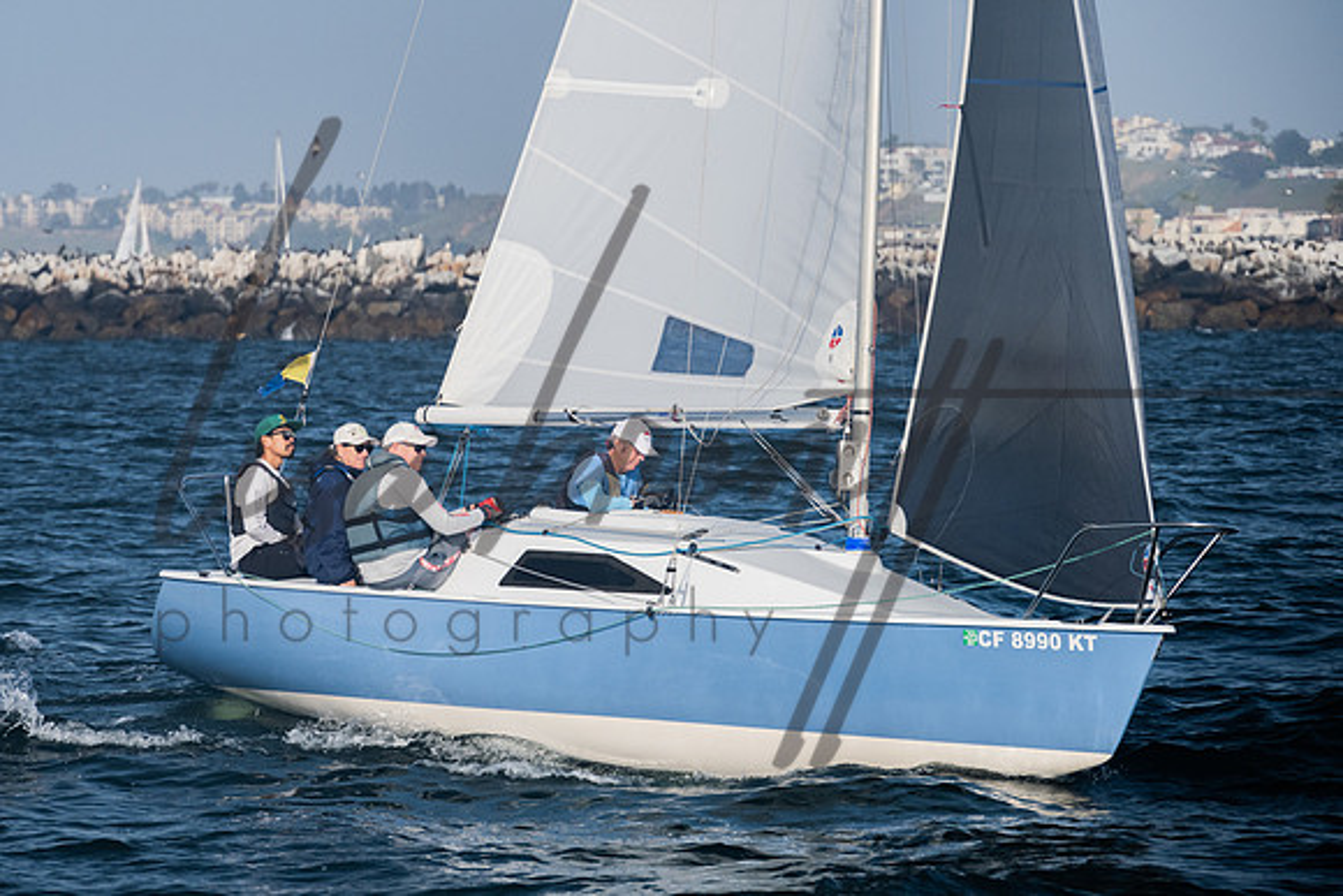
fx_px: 9112
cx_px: 533
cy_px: 391
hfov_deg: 8.4
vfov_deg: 5.6
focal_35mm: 244
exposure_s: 1/1000
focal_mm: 200
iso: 400
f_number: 8
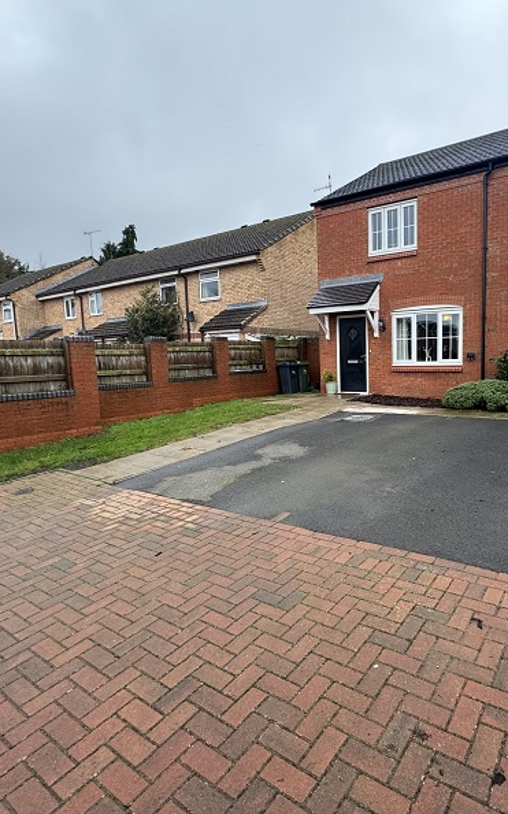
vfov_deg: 85.1
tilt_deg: -6.3
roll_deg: +1.7
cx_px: 333
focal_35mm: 20
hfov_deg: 58.5
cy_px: 407
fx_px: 443
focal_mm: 2.22
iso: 125
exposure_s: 1/99
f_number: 2.2
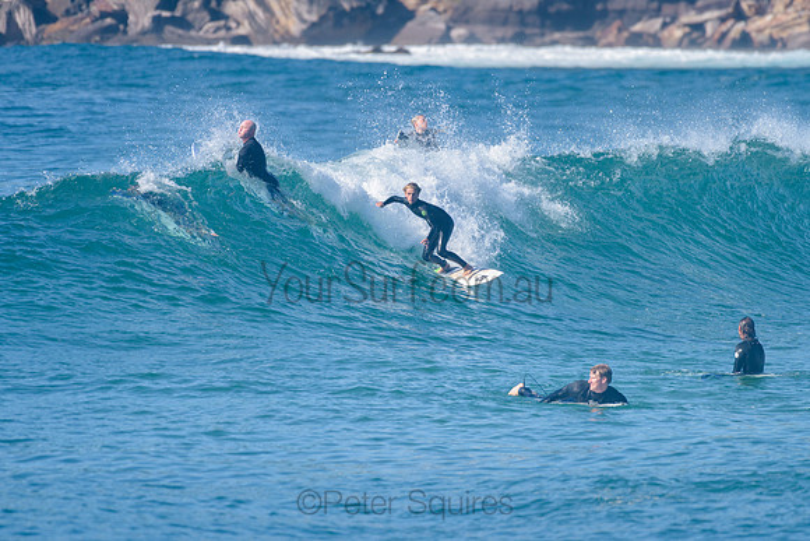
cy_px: 217
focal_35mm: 613
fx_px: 13790
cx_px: 445
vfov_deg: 2.2
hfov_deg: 3.4
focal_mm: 500
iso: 280
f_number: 5.6
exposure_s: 1/2000
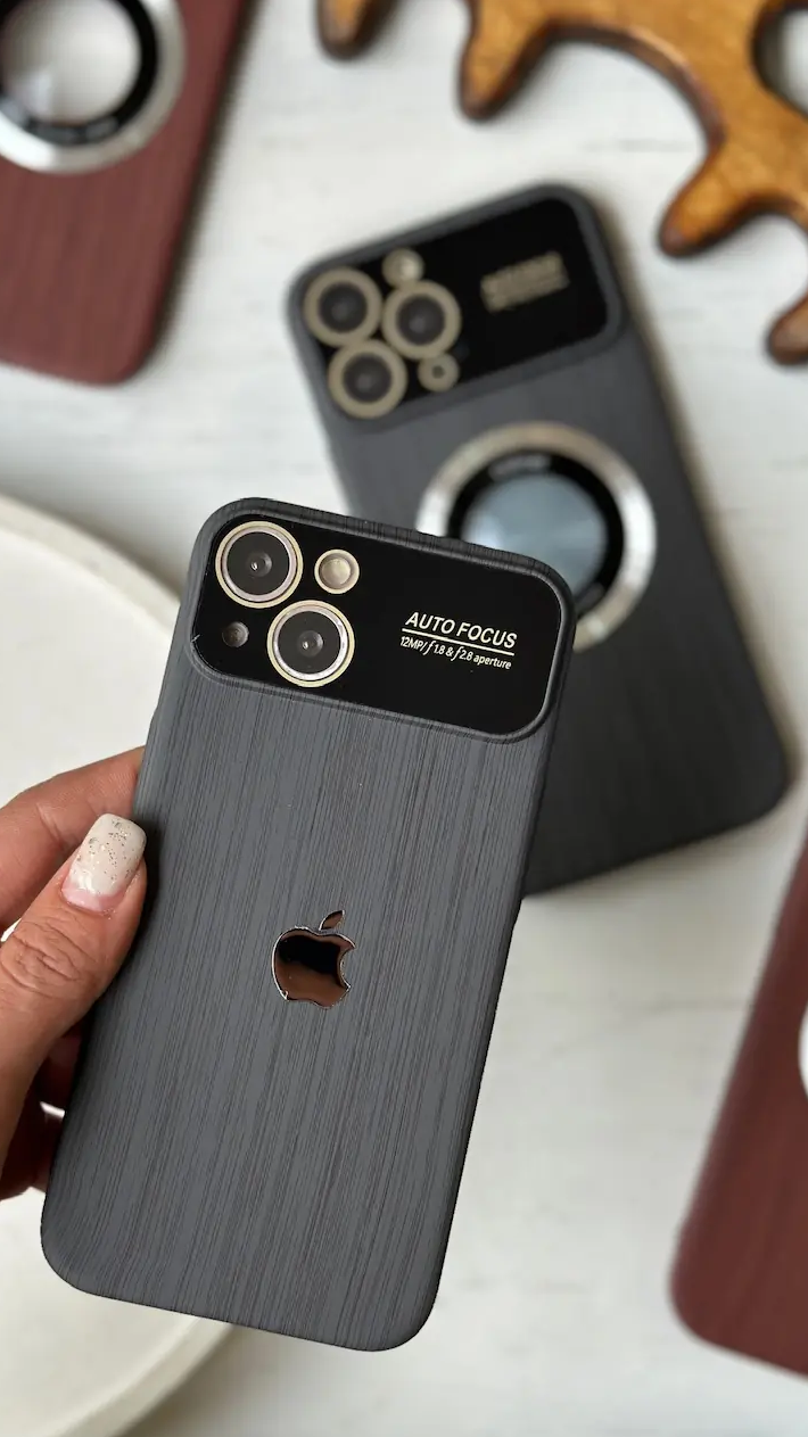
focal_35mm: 53
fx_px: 2020
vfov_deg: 39.2
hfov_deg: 22.6
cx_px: 386
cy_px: 724
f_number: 1.78
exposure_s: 1/134
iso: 80
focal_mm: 6.86
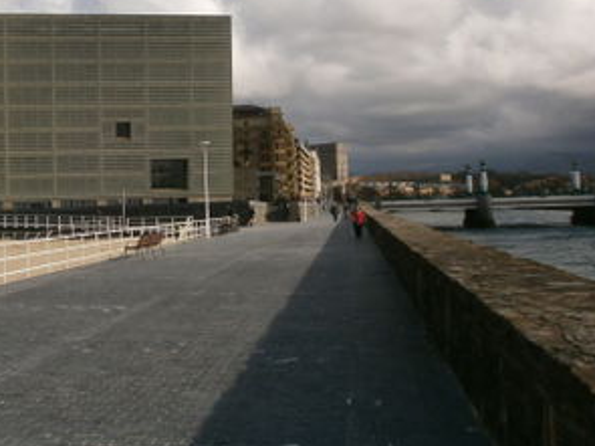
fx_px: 756
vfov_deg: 32.6
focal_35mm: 44
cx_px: 117
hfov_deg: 41.1
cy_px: 155
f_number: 10
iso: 100
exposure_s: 1/200
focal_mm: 4.8
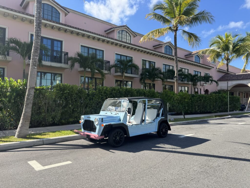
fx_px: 173
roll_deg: -0.4
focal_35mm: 24
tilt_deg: +1.1
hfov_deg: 71.6
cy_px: 94
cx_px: 125
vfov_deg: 56.8
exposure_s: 1/1678
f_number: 1.78
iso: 80
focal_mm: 6.76
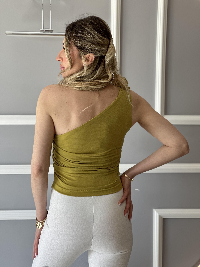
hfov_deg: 19.1
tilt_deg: -6.9
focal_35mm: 77
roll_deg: -1.0
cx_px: 100
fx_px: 593
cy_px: 134
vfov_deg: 25.3
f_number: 2.8
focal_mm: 9
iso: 100
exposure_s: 1/121
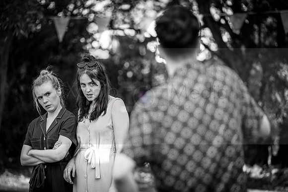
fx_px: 1360
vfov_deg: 8.1
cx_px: 138
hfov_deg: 12.1
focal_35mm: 170
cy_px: 103
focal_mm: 156
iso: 250
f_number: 2.8
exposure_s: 1/160
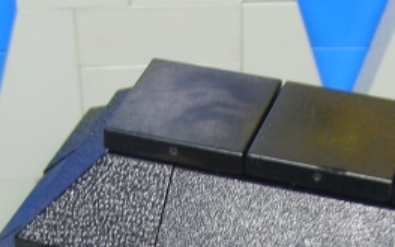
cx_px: 281
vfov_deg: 11.2
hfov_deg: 18.4
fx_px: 1216
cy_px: 339
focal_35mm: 113
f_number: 2.8
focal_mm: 5.8
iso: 75
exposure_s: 1/30
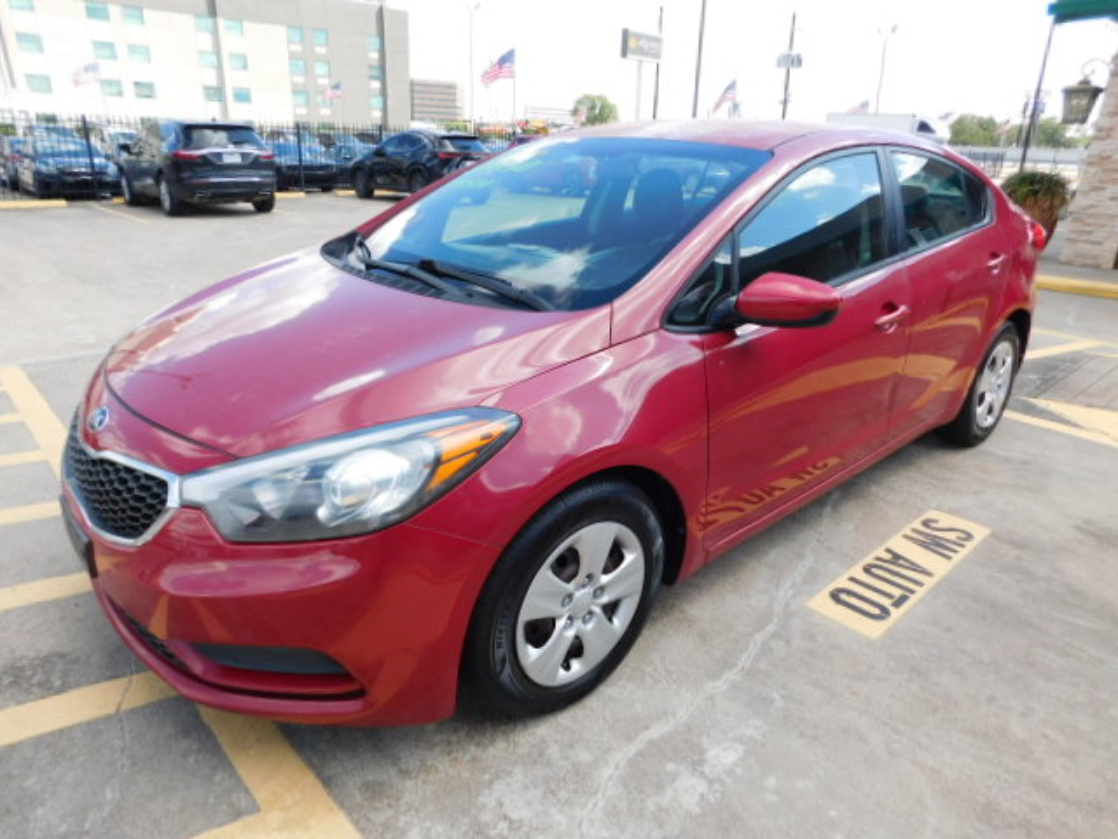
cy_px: 420
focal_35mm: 23
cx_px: 559
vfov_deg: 58.9
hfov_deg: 73.9
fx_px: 743
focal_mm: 4
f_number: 3
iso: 125
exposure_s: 1/640
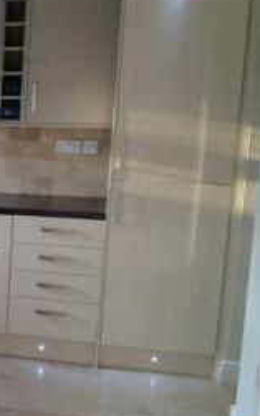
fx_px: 974
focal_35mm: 86
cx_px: -188
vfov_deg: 24.0
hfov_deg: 13.8
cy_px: 258
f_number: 2.4
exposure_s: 1/60
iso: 50
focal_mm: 4.28
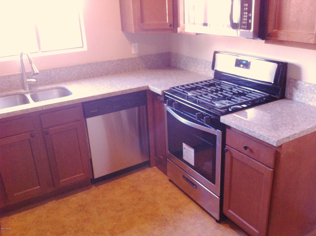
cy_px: 118
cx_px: 158
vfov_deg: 40.6
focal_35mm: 35
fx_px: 319
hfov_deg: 52.7
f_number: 2.8
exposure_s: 1/17
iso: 320
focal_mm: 3.85
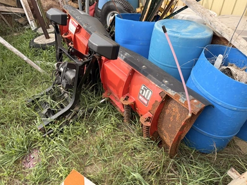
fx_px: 178
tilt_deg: -37.4
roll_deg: +5.1
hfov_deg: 69.4
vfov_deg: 54.9
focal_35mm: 25
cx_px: 125
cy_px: 93
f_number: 1.78
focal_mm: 6.76
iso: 100
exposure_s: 1/1464
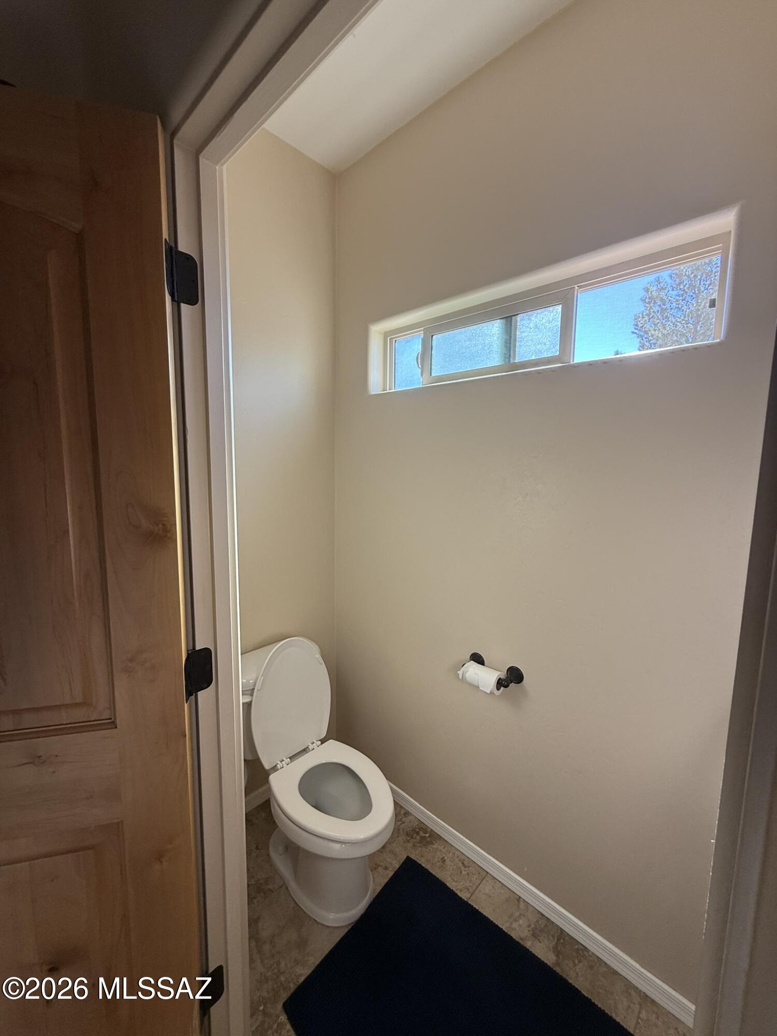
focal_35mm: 14
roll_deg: -0.7
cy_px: 518
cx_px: 388
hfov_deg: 85.7
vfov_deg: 102.1
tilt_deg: -6.2
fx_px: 419
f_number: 2.2
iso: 64
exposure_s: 1/99
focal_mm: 2.22
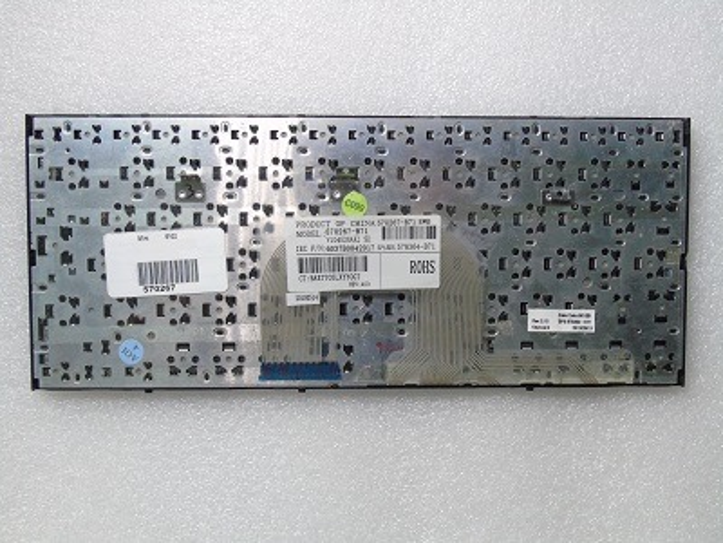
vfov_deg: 36.0
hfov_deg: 46.8
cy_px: 272
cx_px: 362
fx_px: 835
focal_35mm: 40
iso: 400
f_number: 6.5
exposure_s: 1/40
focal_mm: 7.1
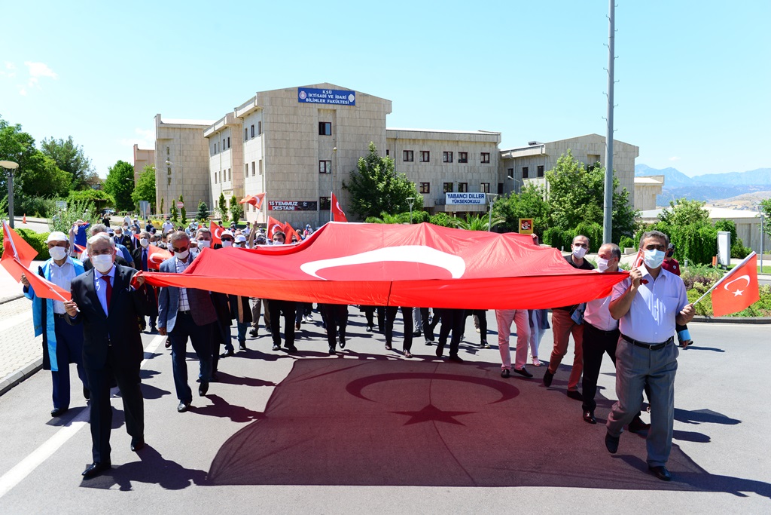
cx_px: 386
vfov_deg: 41.1
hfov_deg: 58.7
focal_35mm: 32
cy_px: 258
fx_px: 685
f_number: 5.6
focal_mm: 32
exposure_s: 1/640
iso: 250
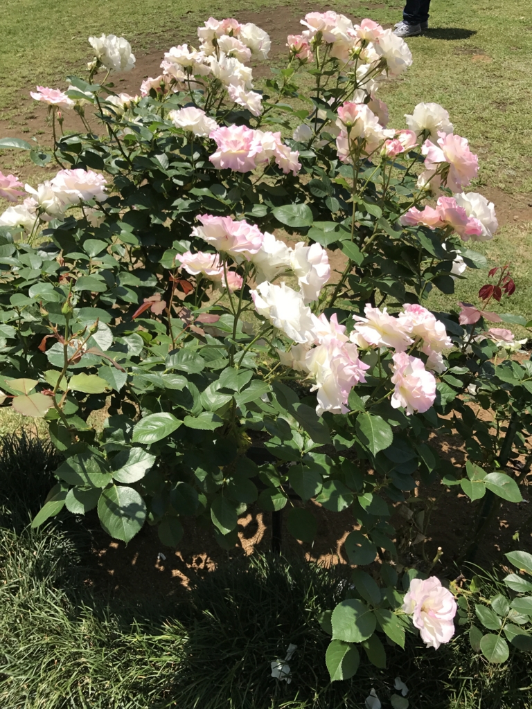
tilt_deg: -39.0
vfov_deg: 63.4
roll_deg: +1.2
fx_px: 574
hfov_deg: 49.7
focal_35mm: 28
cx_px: 266
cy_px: 354
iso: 20
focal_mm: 3.99
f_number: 1.8
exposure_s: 1/1996
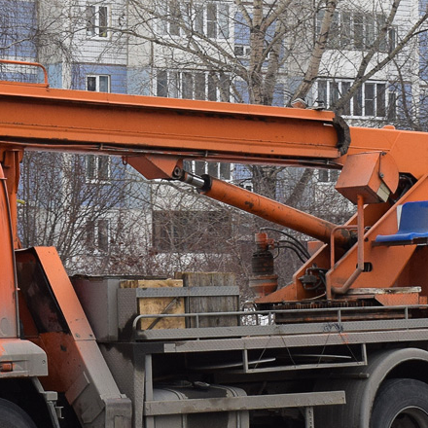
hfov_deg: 13.1
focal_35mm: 132
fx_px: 1846
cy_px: 219
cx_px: 45
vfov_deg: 13.2
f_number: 8
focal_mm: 38
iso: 400
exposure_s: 1/250
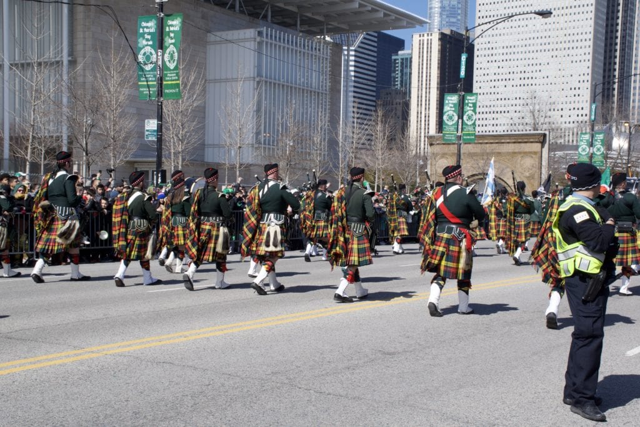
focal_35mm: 52
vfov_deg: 25.8
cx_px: 320
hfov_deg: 37.8
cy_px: 214
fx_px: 933
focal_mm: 35
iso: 200
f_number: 13
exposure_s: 1/250
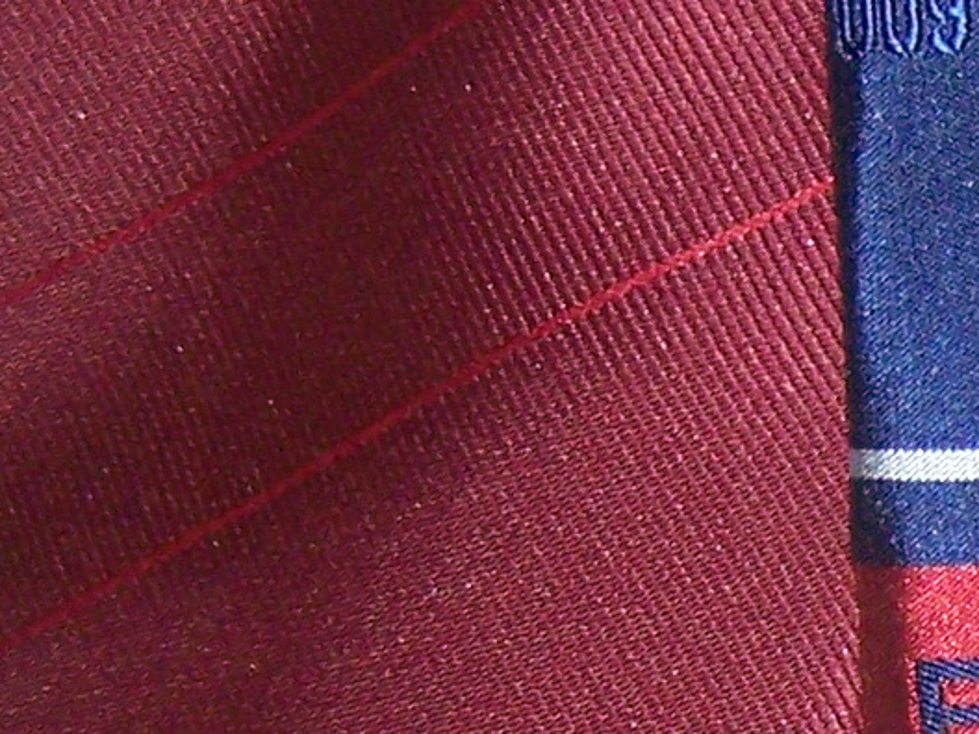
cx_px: 1901
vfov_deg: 7.2
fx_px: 5769
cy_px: 949
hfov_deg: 9.2
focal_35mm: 204
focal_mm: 6.3
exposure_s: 1/60
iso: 160
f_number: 2.8
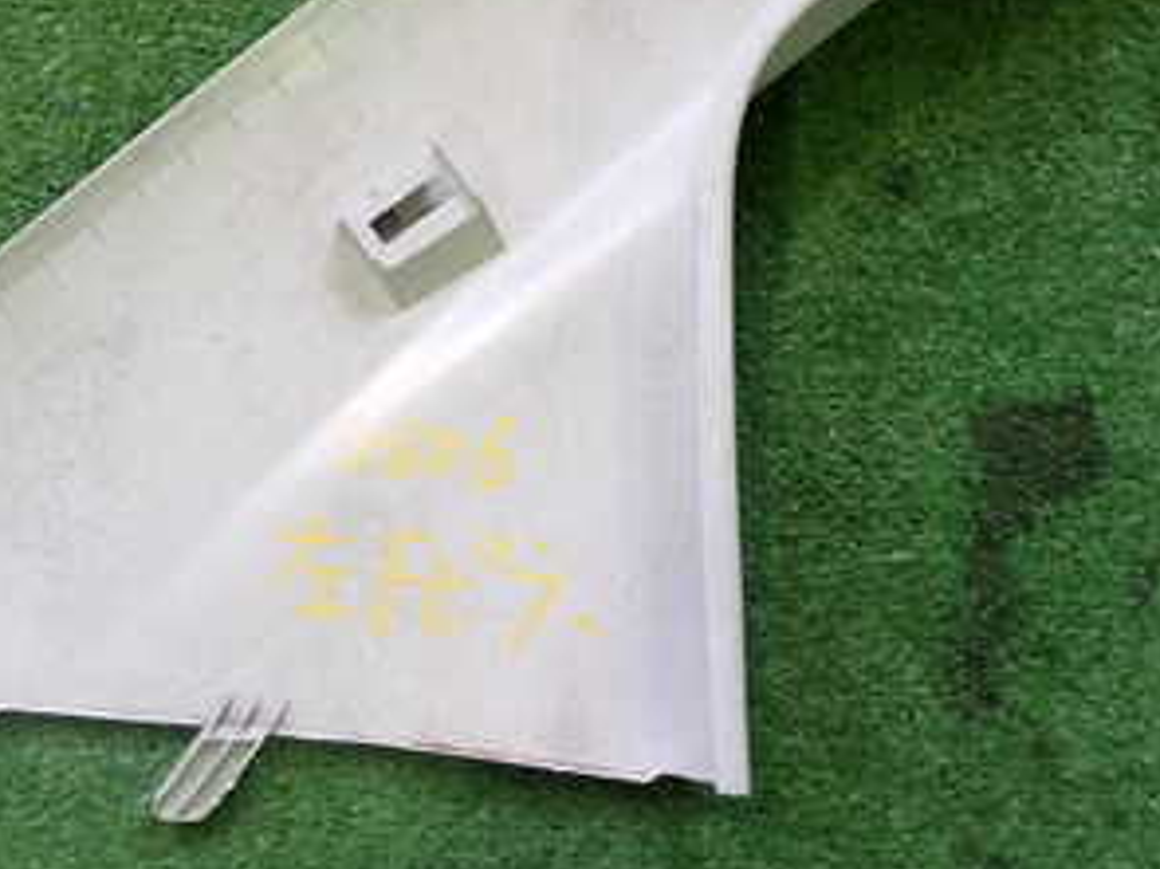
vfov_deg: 23.5
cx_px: 468
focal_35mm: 61
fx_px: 2043
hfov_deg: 31.6
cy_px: 138
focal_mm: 5.4
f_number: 2.3
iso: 200
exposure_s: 1/50
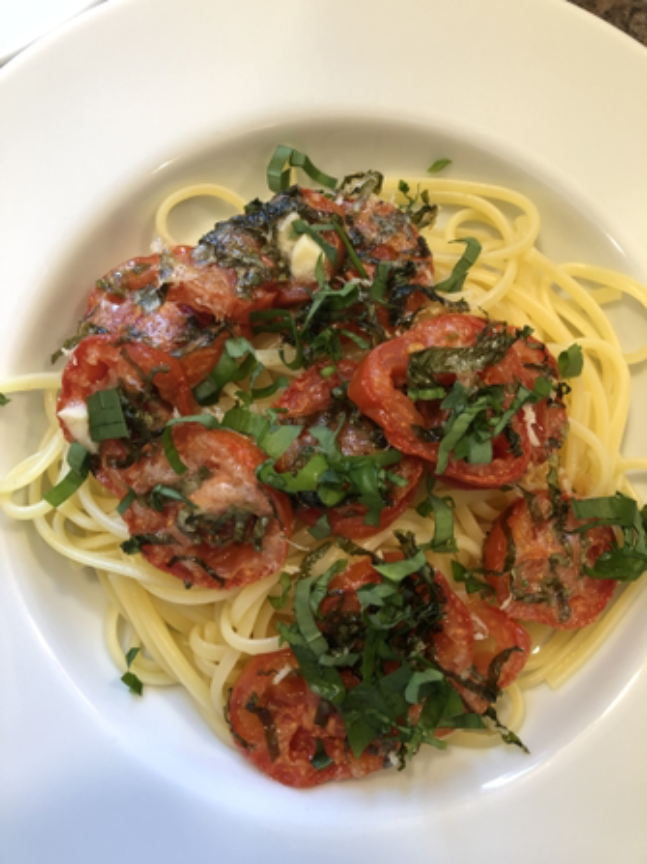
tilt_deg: -85.9
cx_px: 324
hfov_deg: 49.7
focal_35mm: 28
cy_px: 432
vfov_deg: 63.5
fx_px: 698
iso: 40
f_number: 1.8
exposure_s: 1/20
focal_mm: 3.99
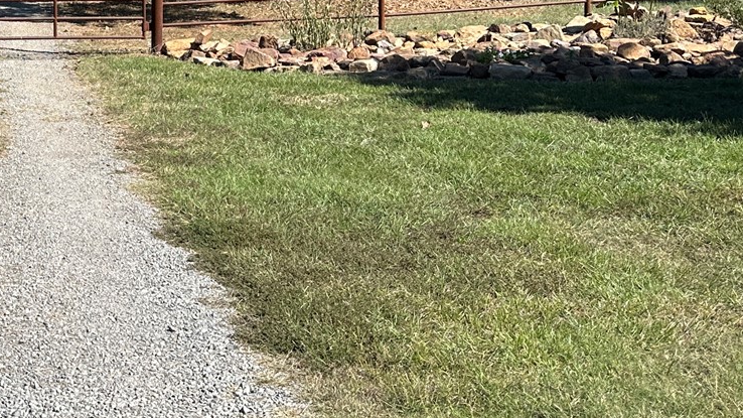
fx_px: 1340
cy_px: -159
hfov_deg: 28.2
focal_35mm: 68
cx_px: -75
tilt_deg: +0.8
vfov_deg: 16.5
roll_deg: -1.1
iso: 80
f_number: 1.78
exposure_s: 1/2591
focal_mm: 6.86
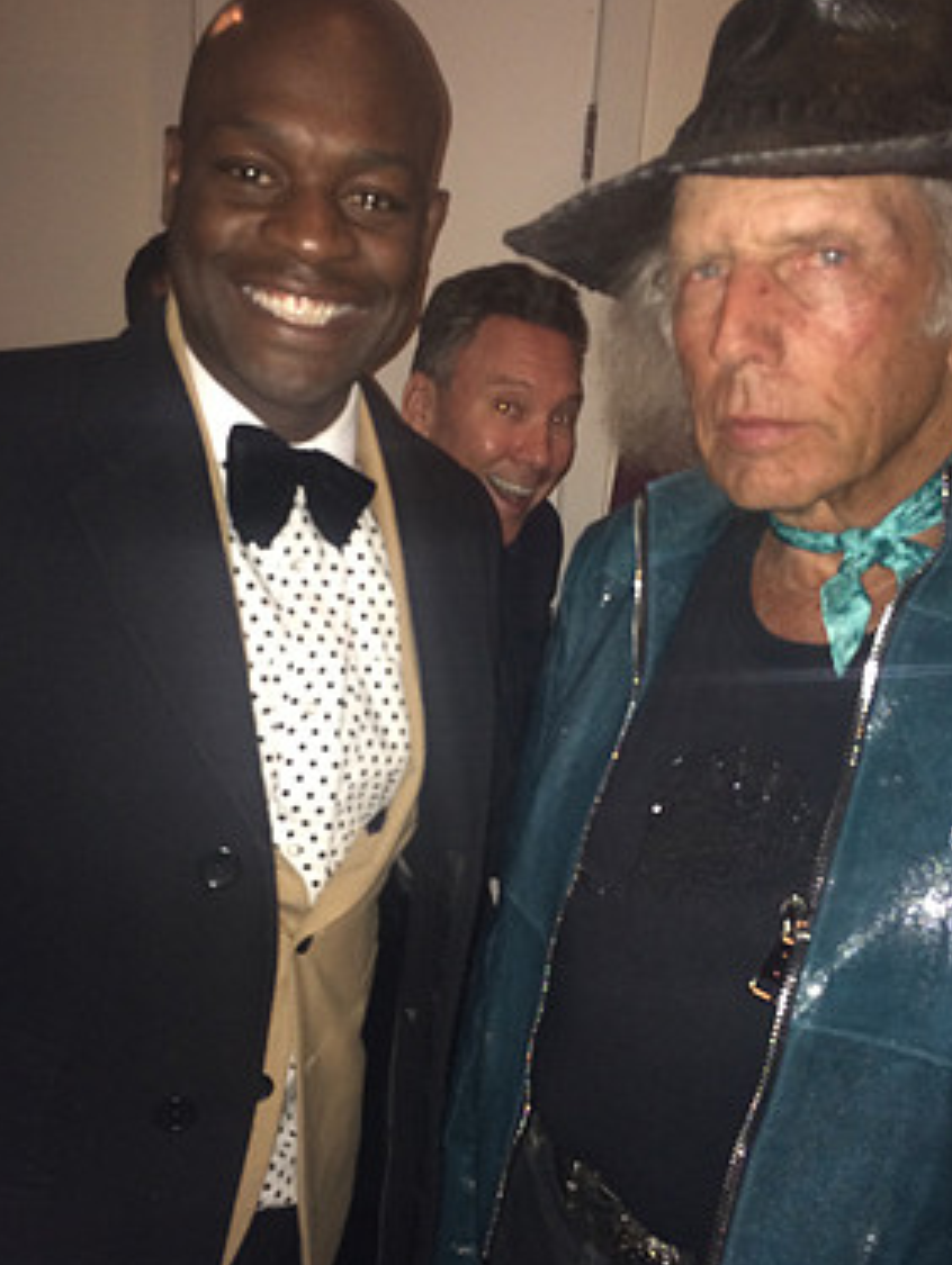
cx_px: 435
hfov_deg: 39.7
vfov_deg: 51.2
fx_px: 1318
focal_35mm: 36
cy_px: 692
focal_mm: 4.12
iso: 160
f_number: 2.2
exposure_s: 1/16
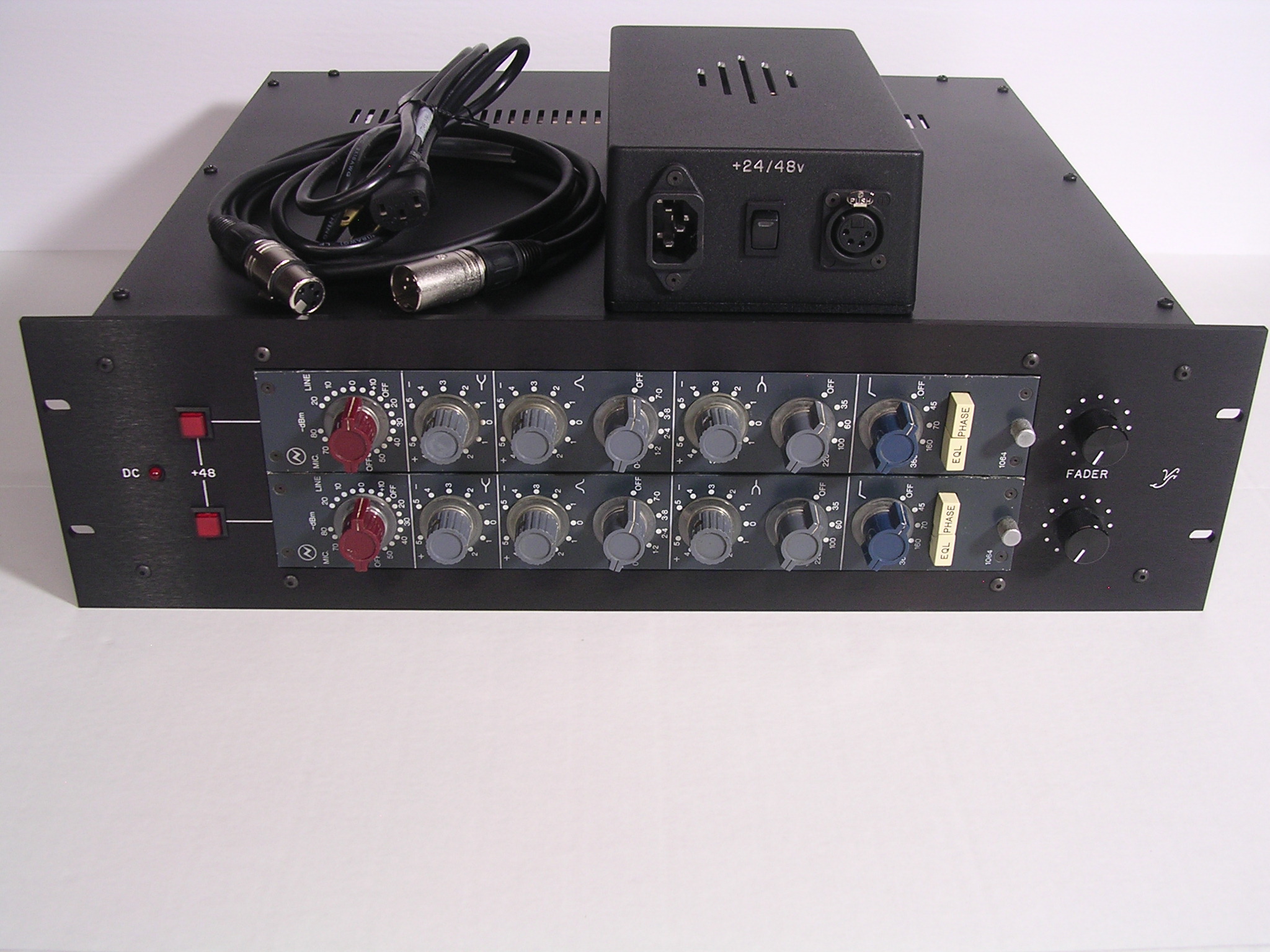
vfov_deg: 35.1
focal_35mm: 41
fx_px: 1504
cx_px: 635
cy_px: 476
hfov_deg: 45.8
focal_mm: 6.2
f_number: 2.9
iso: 100
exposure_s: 1/9.3
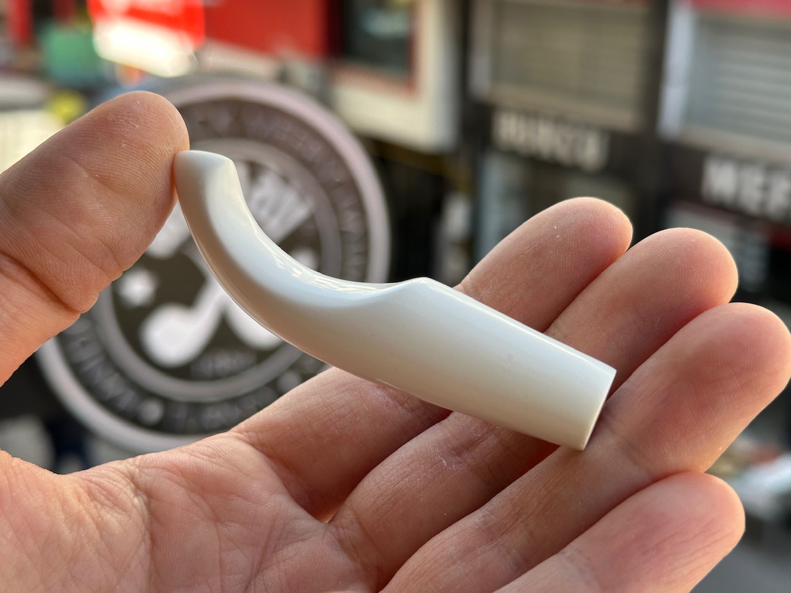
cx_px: 396
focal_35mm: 48
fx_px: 1097
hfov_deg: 39.7
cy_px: 296
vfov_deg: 30.3
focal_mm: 6.86
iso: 64
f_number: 1.78
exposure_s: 1/399
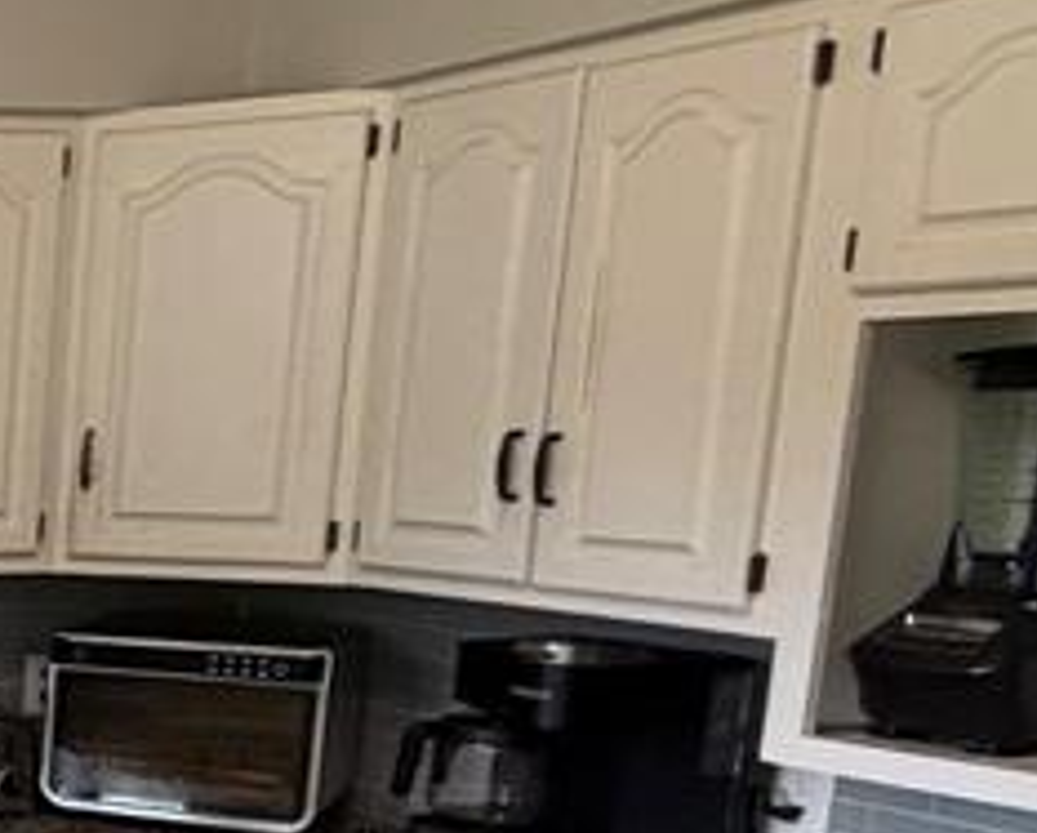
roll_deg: +1.0
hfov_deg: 21.3
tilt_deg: -9.6
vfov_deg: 24.8
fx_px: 1844
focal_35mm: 60
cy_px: 735
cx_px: -814
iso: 320
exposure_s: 1/120
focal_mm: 2.22
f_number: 2.2
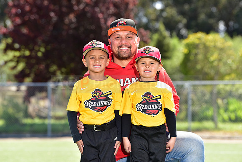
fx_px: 1009
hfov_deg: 13.7
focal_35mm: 150
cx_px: 121
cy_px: 81
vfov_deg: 9.2
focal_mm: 150
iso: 80
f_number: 4.5
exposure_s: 1/200
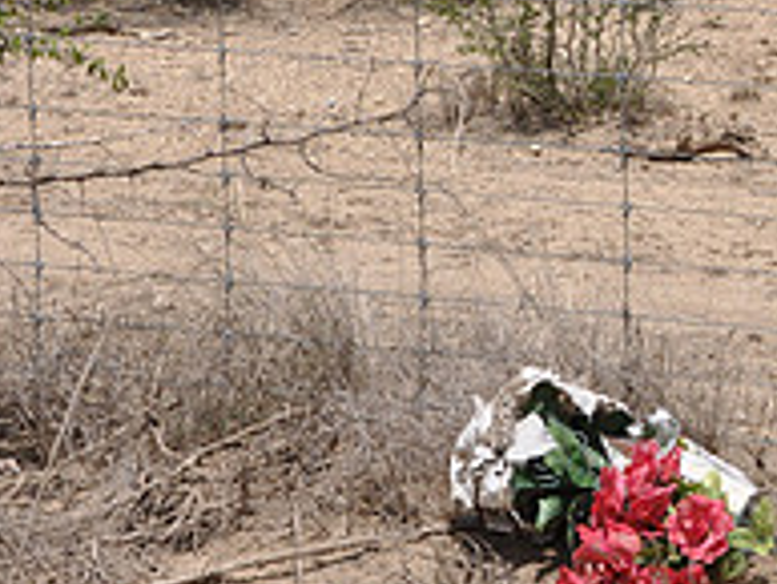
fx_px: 3401
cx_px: 1059
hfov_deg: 12.6
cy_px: 66
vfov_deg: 9.8
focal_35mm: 151
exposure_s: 1/250
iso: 200
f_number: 8
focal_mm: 35
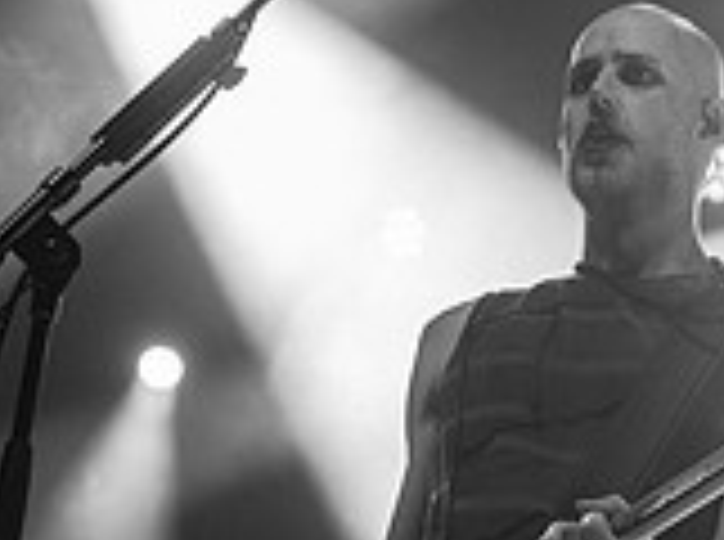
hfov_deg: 14.9
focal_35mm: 132
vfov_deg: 11.0
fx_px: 2755
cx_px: 216
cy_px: 659
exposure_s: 1/400
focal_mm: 38
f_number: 3.5
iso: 2500
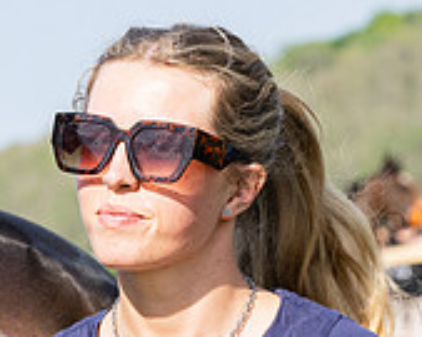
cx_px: -116
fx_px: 5992
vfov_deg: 3.2
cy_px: 171
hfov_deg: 4.0
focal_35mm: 480
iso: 400
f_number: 5
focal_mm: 74
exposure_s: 1/2000
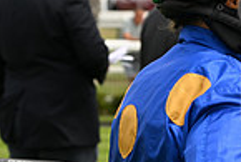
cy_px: 109
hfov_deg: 7.1
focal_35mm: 280
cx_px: 455
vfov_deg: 4.9
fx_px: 1876
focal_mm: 70
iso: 400
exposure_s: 1/1250
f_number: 5.6
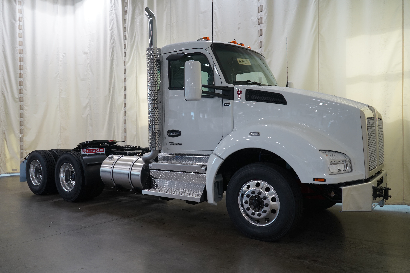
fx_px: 319
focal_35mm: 28
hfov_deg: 65.5
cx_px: 205
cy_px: 136
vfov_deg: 46.4
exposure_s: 1/160
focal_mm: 28
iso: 1000
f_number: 4
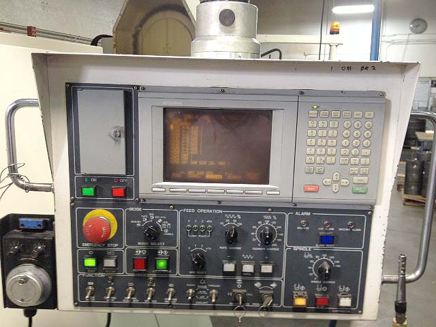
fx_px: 441
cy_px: 164
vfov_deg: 40.7
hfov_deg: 52.6
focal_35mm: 35
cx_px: 218
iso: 125
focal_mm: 4.28
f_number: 2.4
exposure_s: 1/20
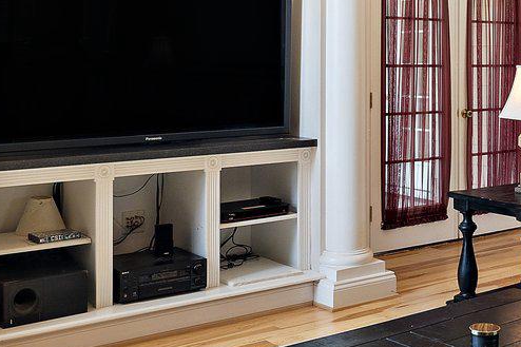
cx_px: 463
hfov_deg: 32.8
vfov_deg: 23.1
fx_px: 839
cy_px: 79
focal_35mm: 58
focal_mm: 14
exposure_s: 1/8
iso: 640
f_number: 8
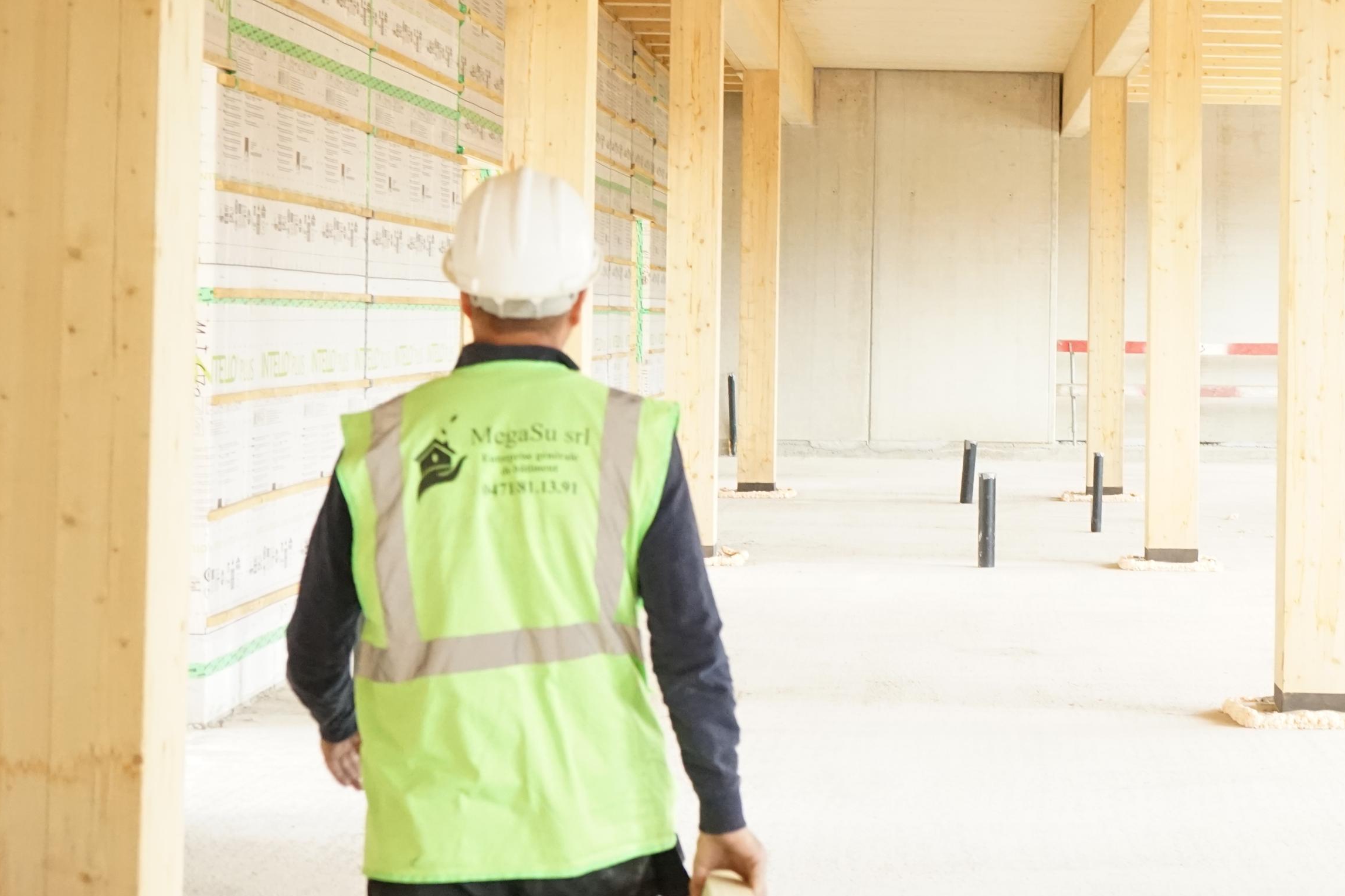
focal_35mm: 77
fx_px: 2876
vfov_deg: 17.6
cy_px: 215
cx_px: 1105
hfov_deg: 25.8
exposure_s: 1/250
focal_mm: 46
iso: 5000
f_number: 5.6
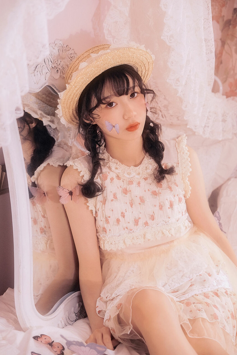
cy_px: 179
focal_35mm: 84
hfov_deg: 16.3
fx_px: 829
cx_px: 120
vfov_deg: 24.2
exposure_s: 1/125
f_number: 2.8
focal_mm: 55
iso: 640
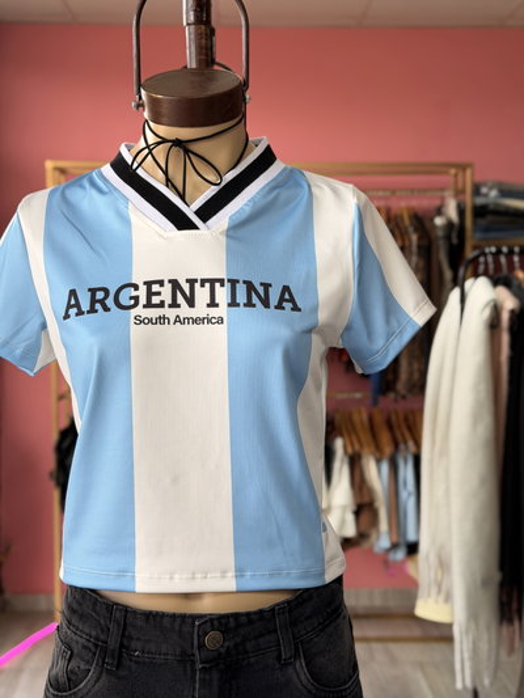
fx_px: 968
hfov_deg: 30.3
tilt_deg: -4.4
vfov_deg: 39.6
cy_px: 349
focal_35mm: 48
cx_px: 262
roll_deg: -0.2
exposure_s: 1/148
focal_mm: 6.76
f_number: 1.78
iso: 50
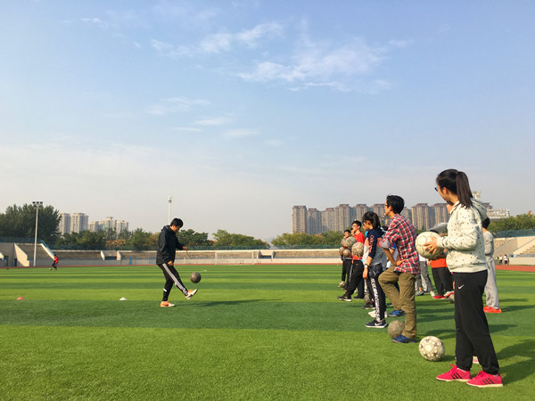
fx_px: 448
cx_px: 268
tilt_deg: +8.7
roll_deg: +0.6
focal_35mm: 29
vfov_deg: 48.2
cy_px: 200
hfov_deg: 61.7
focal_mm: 4.15
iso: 25
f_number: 2.2
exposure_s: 1/1261
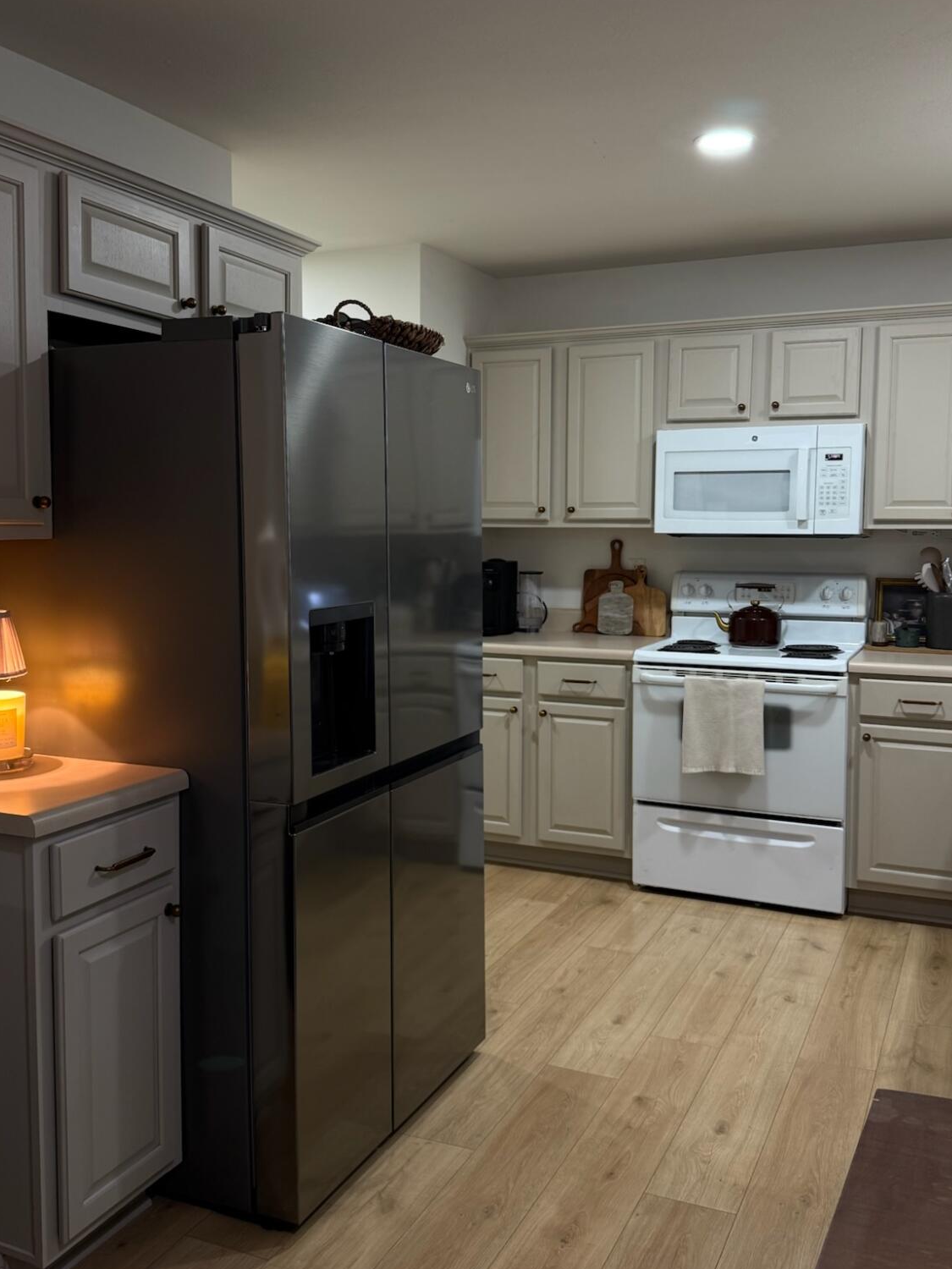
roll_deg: -0.4
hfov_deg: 44.2
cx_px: 469
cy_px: 610
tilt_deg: -3.4
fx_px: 1173
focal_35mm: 32
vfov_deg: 56.8
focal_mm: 6.76
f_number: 1.78
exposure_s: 1/60
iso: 125
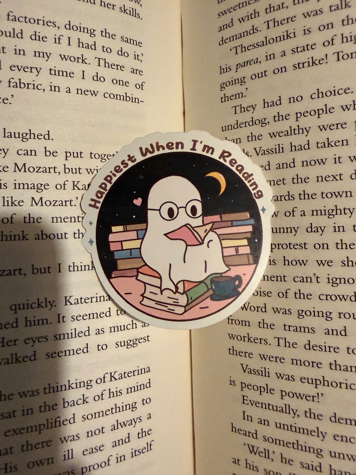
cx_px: 178
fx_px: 329
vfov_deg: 71.6
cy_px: 238
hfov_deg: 56.8
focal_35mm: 24
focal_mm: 2.22
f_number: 2.2
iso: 500
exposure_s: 1/59
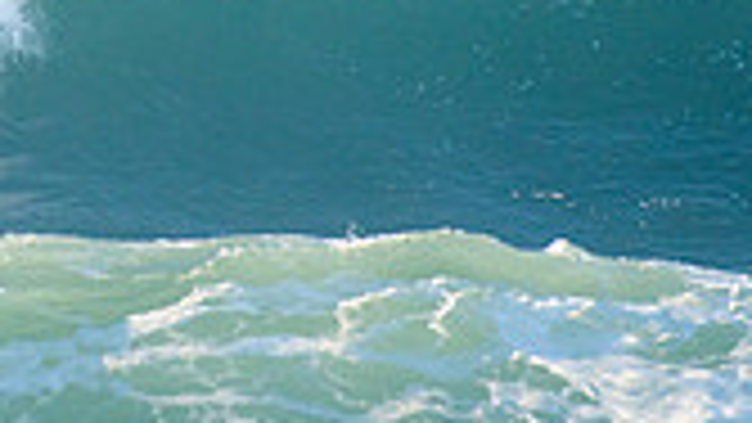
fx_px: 36217
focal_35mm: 1816
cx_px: -99
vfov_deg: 0.7
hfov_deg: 1.2
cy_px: -205
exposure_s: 1/1600
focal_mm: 500
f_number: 5.6
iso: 400
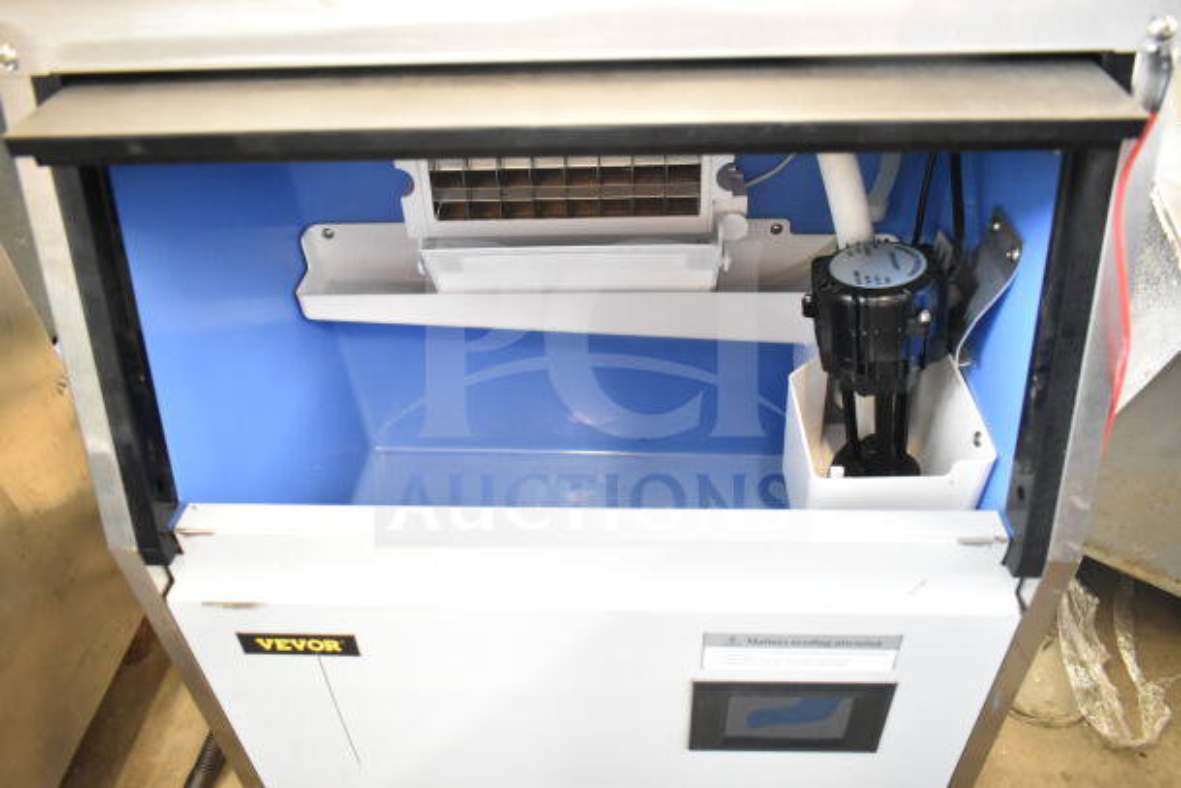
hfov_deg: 67.4
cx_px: 590
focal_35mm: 27
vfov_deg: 48.0
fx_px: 886
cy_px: 394
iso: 4500
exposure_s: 1/30
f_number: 3.5
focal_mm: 18
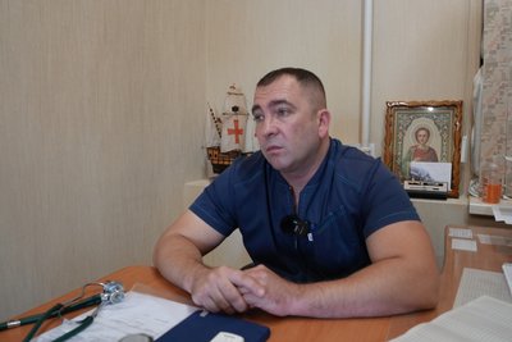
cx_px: 256
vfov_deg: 46.4
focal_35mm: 28
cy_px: 171
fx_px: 398
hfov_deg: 65.5
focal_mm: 28
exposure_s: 1/160
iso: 5000
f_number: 4
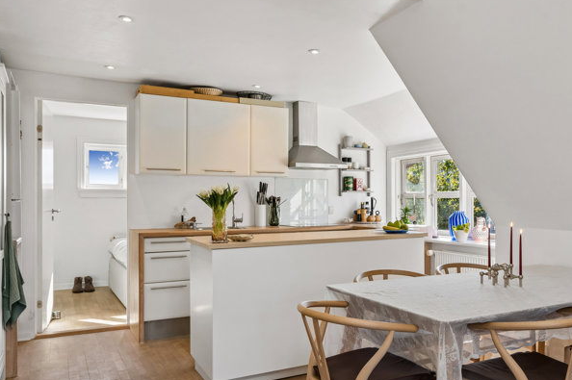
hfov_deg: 59.3
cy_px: 203
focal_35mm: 31
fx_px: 492
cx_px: 367
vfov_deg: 42.2
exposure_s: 1/160
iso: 800
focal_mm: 23
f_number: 7.1
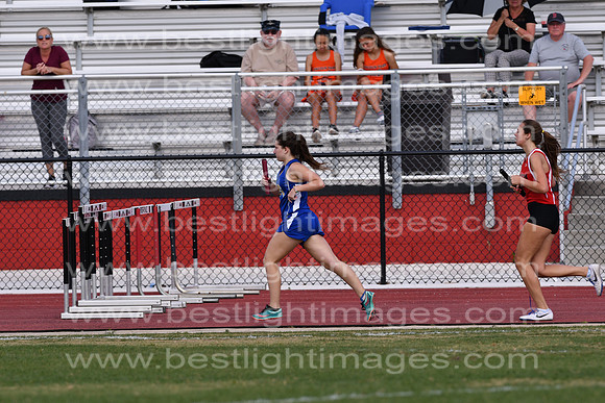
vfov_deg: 3.1
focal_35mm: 450
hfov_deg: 4.6
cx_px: 302
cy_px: 202
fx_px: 7564
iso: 100
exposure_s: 1/500
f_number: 5.6
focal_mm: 300
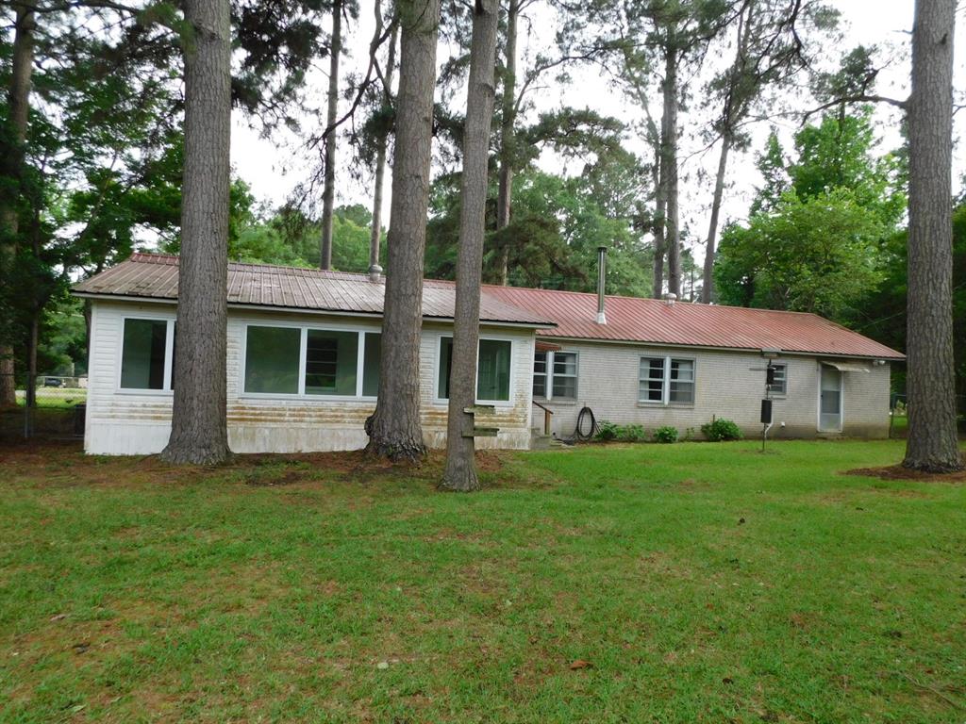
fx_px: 698
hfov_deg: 69.4
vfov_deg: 54.9
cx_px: 483
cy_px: 362
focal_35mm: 25
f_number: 3.1
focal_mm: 4.5
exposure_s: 1/200
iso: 125
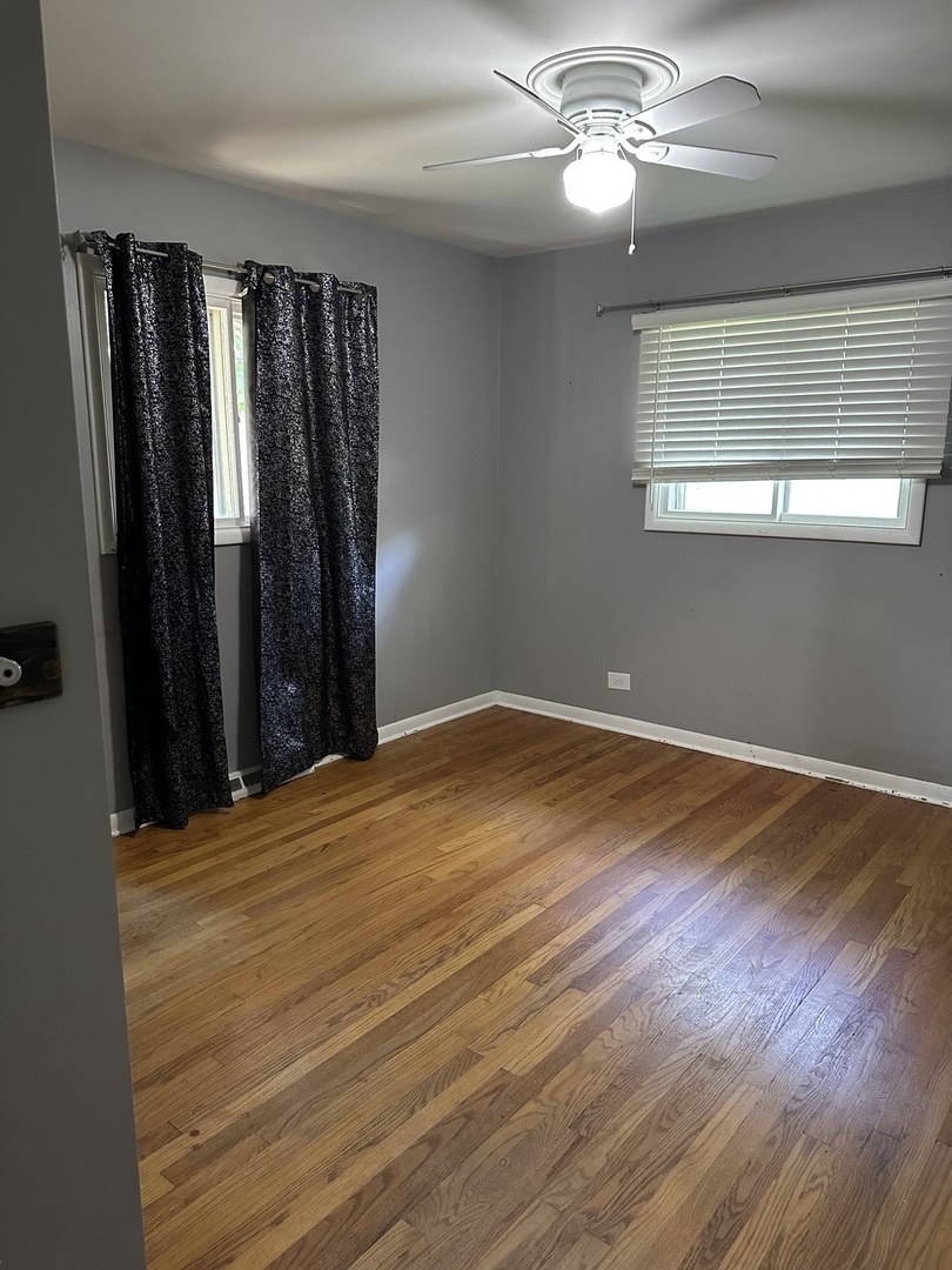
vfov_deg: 71.6
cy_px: 635
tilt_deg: -11.2
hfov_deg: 56.8
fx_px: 880
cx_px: 476
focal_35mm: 24
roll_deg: -1.5
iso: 800
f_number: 1.78
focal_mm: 6.86
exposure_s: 1/60
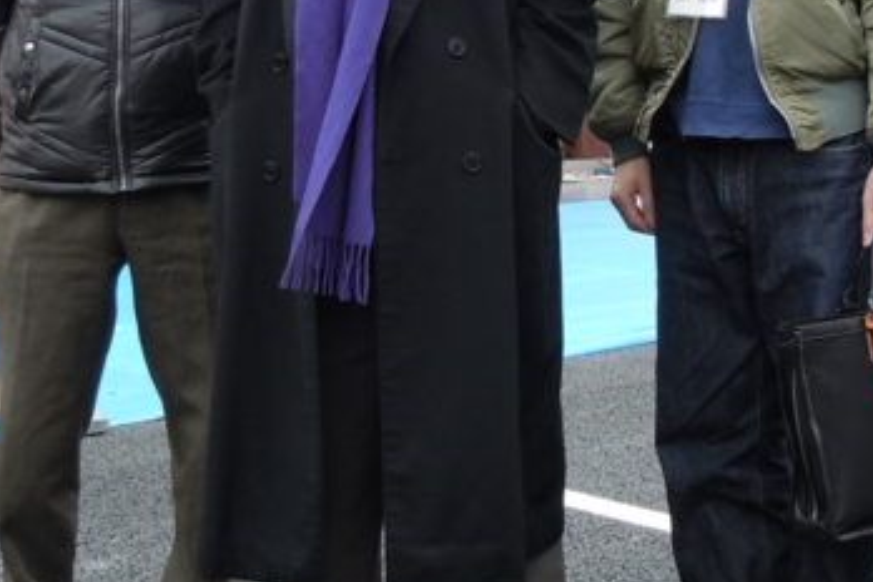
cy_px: -83
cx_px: 381
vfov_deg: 16.7
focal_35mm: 79
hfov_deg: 25.7
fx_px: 1916
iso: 100
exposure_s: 1/125
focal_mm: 5.9
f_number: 4
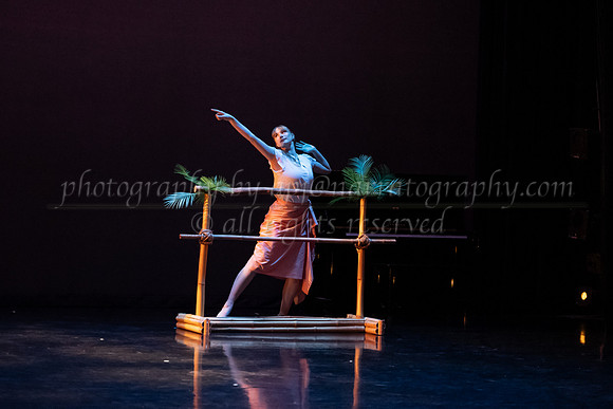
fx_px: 1801
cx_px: 281
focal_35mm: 106
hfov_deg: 19.3
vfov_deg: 13.0
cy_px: 171
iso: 4000
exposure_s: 1/250
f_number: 2.8
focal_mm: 75
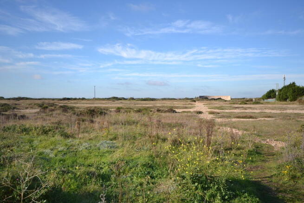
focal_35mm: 30
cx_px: 152
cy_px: 102
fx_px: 253
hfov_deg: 61.9
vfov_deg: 43.6
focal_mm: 20
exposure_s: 1/200
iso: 100
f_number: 8
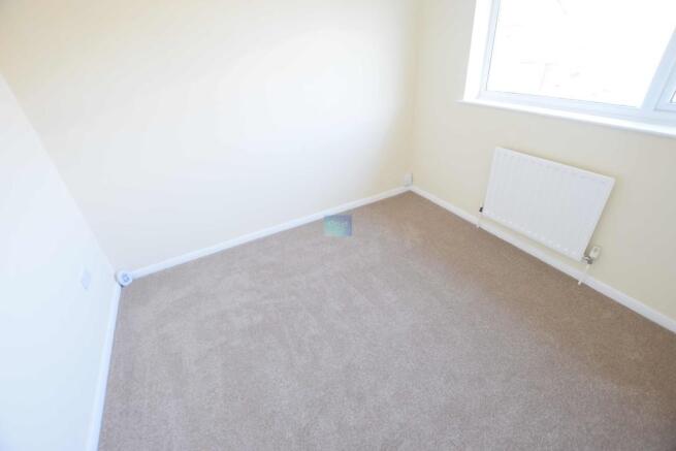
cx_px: 338
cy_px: 226
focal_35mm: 15
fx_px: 282
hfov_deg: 100.4
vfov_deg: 77.4
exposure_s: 1/60
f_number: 4
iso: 720
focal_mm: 10
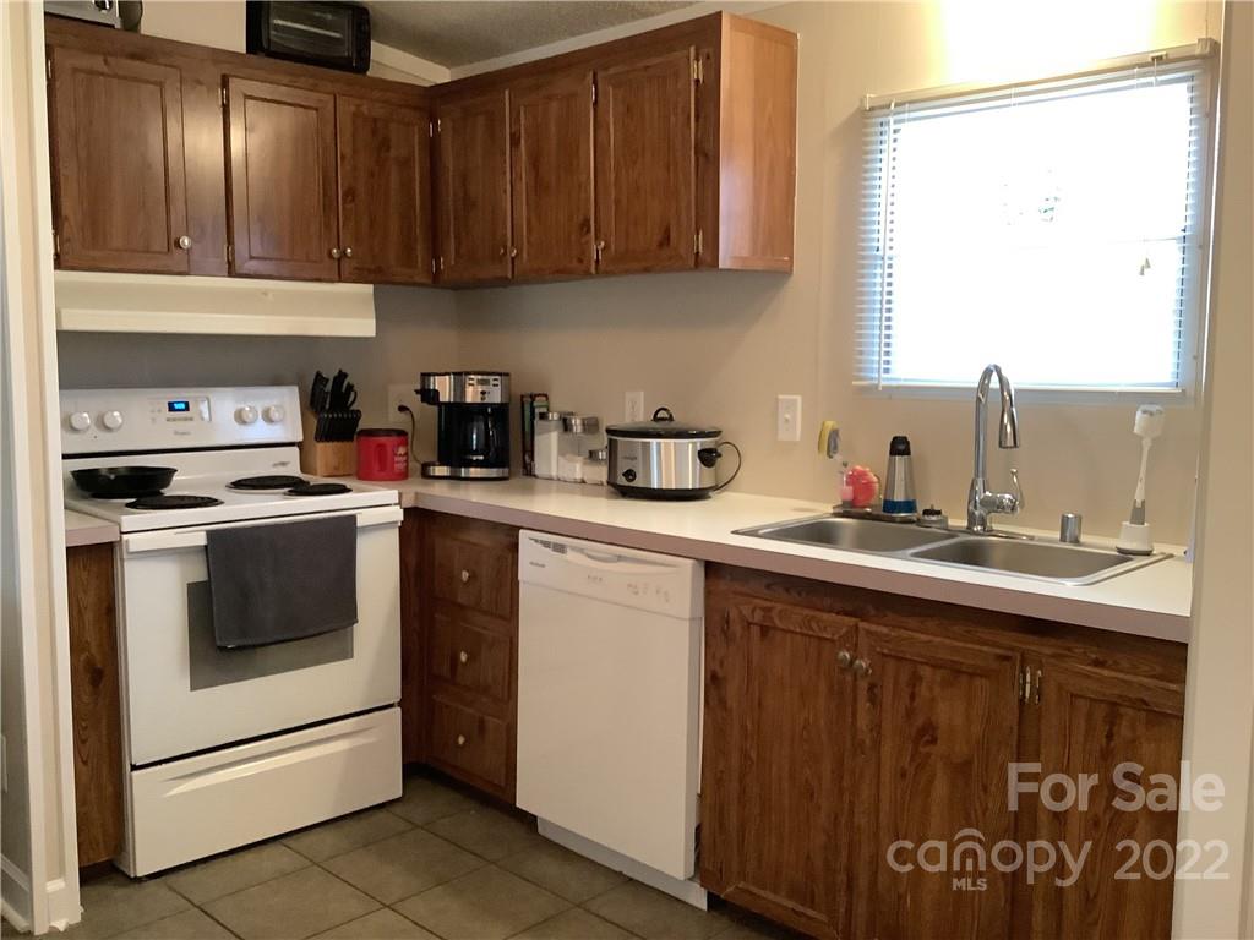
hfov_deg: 58.4
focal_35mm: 31
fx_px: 1123
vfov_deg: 45.4
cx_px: 627
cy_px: 470
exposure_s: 1/25
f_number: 2.4
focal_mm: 3.3
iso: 320
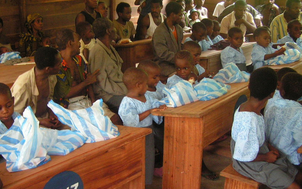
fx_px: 403
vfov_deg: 26.3
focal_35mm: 49
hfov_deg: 41.0
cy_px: 105
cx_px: 129
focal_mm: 6.3
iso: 160
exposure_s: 1/40
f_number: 2.8
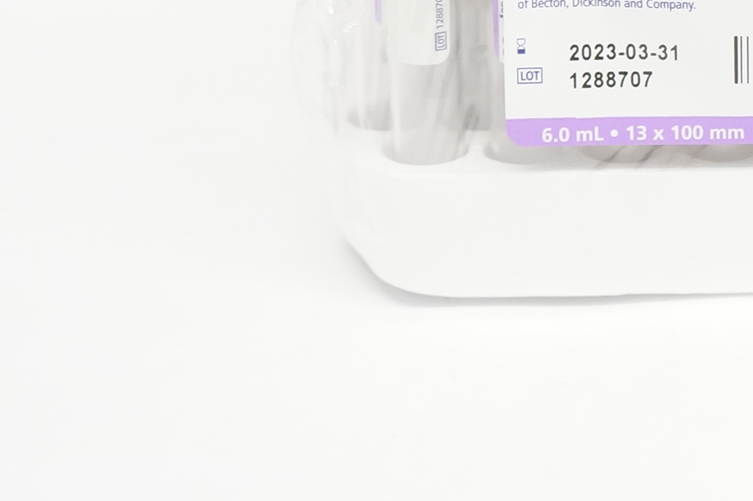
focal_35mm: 95
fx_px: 1985
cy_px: -58
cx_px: 852
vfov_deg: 14.0
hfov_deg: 20.4
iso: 800
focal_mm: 18
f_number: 5
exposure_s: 1/80
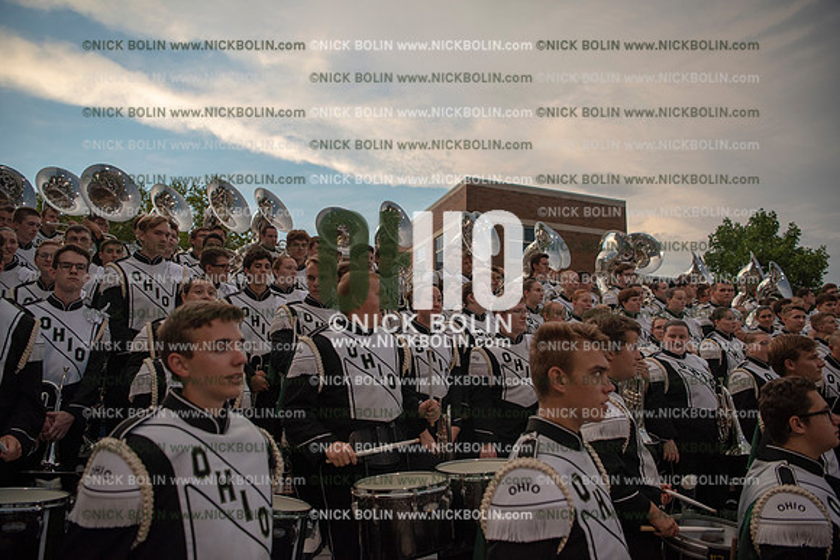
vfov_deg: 53.2
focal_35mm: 24
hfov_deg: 73.7
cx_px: 420
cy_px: 280
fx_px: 560
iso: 800
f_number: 3.2
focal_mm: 24
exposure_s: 1/640
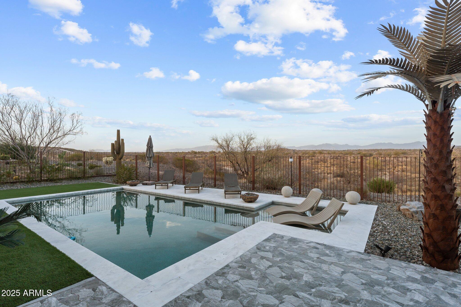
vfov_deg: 69.8
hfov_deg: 92.6
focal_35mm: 17
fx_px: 220
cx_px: 230
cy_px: 154
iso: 400
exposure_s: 1/200
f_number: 8
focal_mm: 17.2
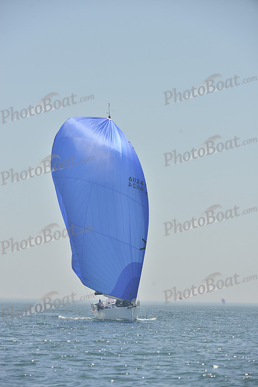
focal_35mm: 200
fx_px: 2149
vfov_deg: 10.3
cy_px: 194
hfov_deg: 6.9
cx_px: 129
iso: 280
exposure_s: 1/1000
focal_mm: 200
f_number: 8
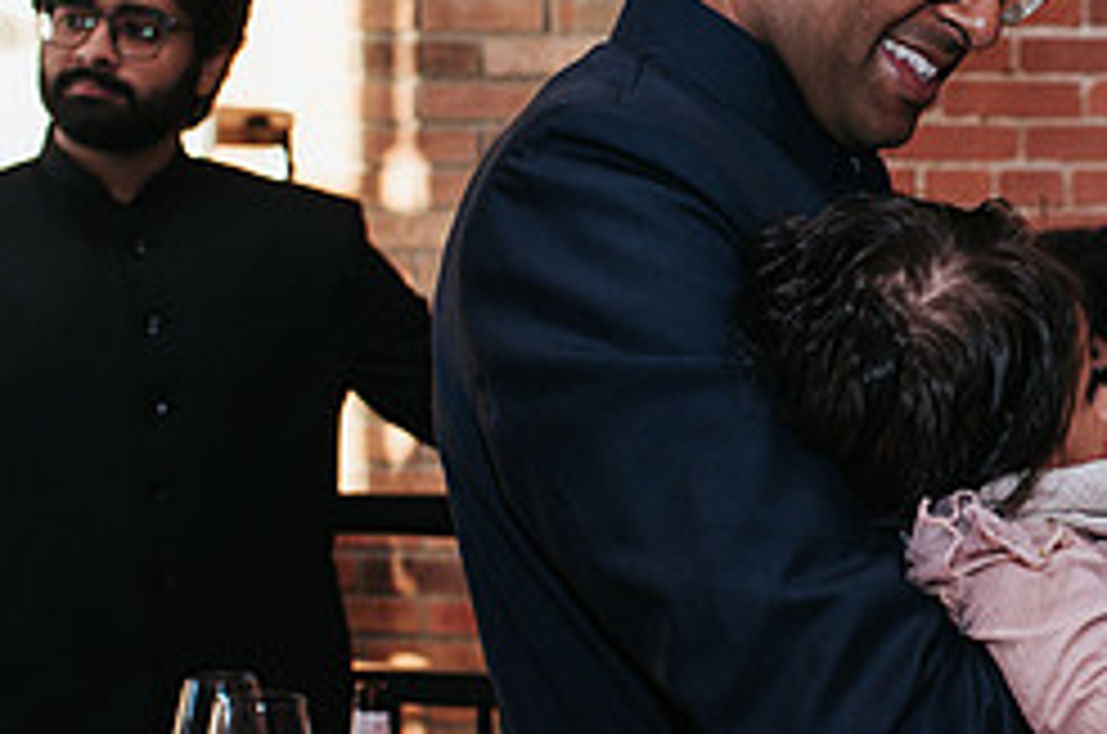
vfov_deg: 14.6
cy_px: 432
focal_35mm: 93
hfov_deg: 21.2
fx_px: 2854
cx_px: 1094
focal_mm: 35
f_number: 4
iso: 800
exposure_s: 1/200
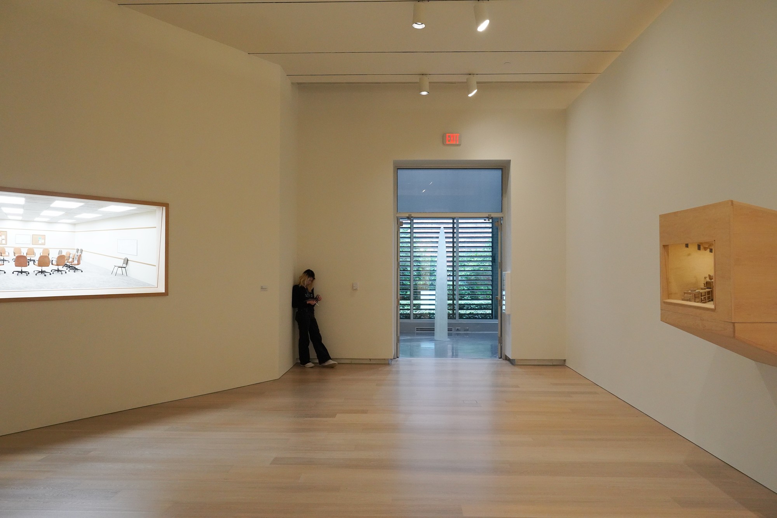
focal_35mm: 28
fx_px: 604
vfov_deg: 46.4
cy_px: 259
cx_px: 388
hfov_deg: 65.5
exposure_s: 1/80
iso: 4000
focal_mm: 28
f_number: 9
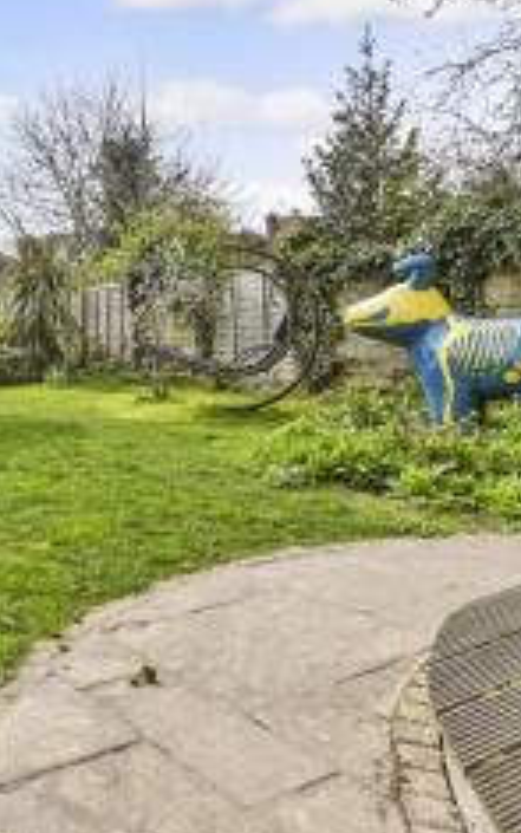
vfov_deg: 60.8
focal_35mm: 31
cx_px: -18
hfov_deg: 36.0
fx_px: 704
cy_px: 342
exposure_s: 1/320
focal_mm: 10
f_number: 8
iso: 200
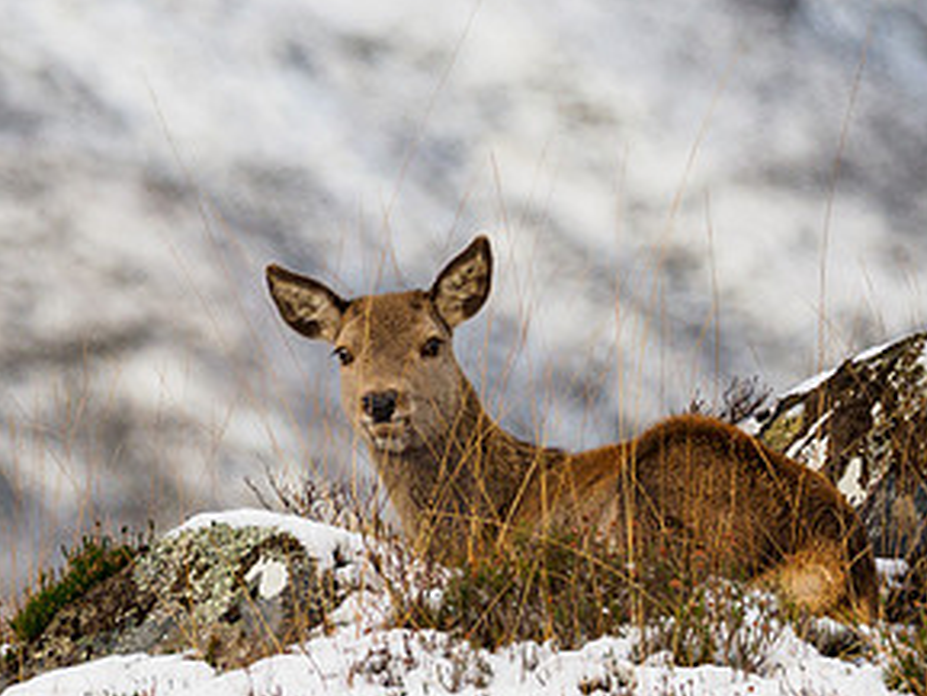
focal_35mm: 1276
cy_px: 367
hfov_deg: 1.6
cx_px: 388
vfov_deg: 1.2
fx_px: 34185
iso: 200
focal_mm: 300
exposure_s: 1/640
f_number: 4.5
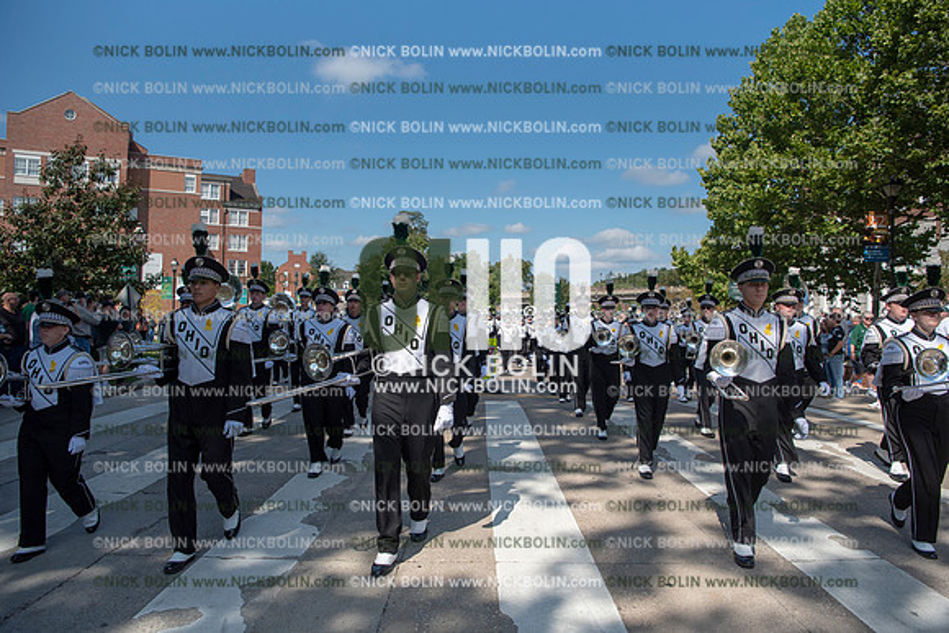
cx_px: 474
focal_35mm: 24
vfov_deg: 53.2
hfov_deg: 73.7
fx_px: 633
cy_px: 316
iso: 400
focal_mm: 24
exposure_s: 1/4000
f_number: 5
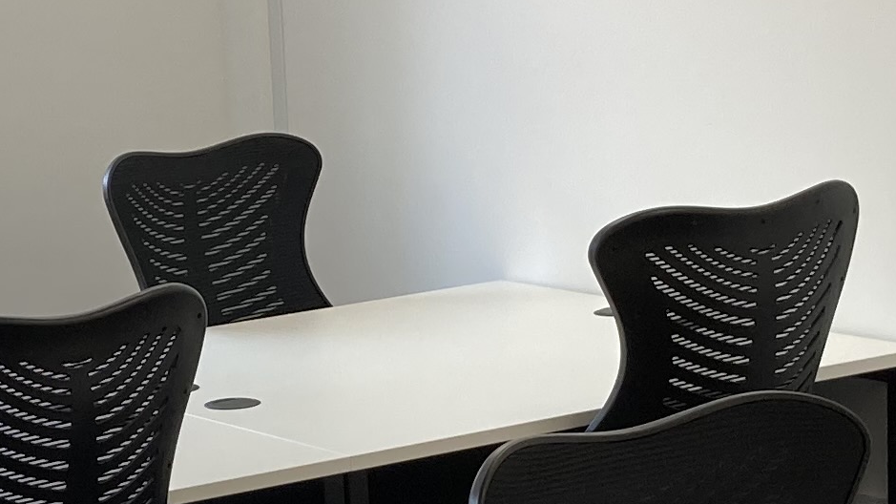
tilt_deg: -13.1
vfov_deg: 9.2
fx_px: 3112
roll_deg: +3.8
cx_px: 151
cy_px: 518
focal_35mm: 131
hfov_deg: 16.2
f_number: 1.8
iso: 25
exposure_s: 1/100
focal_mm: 3.99
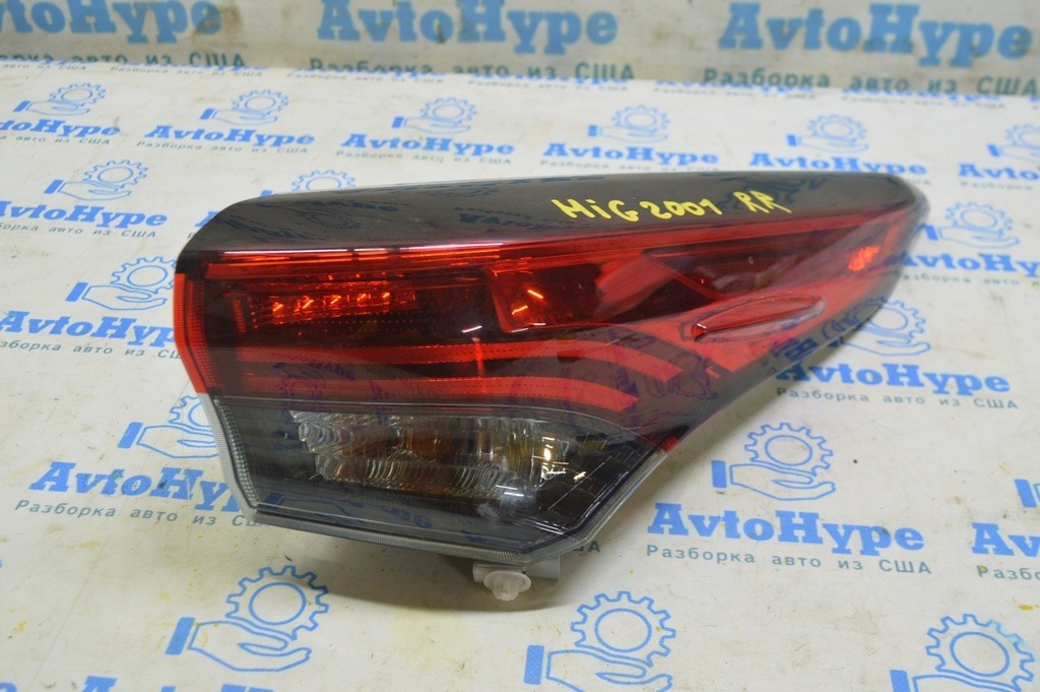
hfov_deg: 48.0
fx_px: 1169
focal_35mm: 40
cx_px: 520
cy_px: 346
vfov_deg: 33.0
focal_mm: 27
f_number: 5.6
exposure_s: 1/20
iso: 400
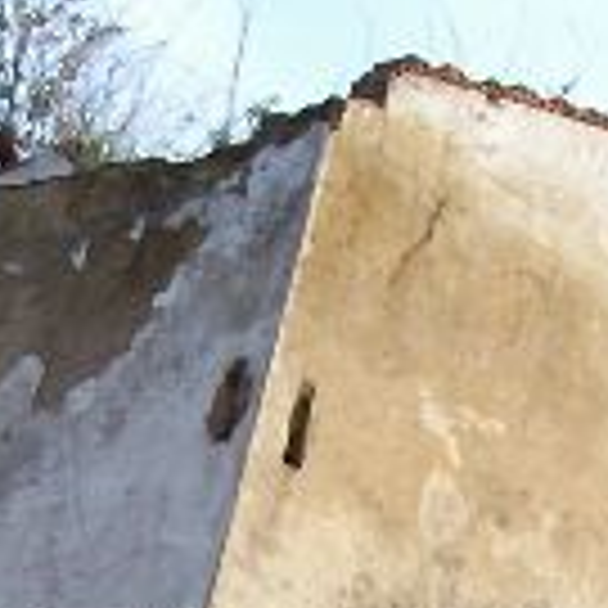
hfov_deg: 10.6
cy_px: 953
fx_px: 3279
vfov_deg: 10.2
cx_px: 356
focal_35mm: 165
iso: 80
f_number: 2.7
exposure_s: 1/468
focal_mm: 5.6
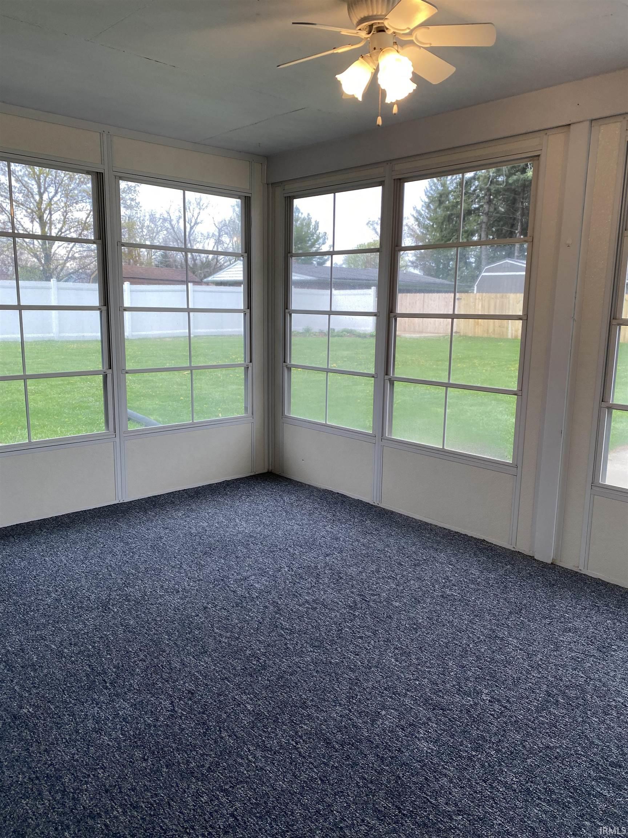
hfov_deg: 53.1
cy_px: 419
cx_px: 314
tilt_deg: -10.6
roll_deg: -0.4
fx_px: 629
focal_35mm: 26
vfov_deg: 67.3
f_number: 1.8
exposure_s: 1/120
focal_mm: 4.25
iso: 50
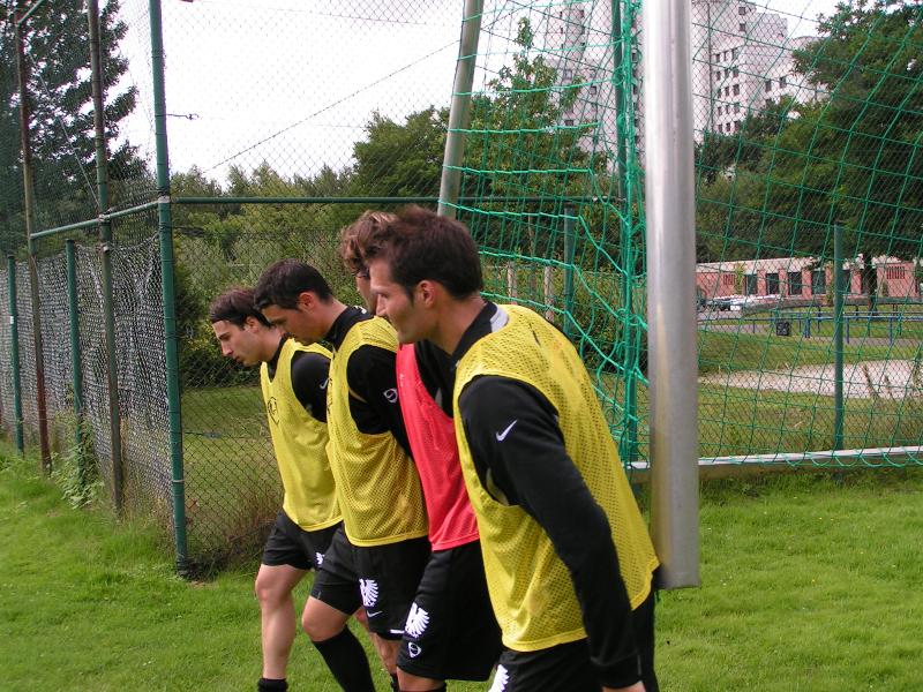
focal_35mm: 45
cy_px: 346
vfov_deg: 32.2
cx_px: 462
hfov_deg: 42.1
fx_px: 1200
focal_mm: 6.9
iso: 50
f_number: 5
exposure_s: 1/200
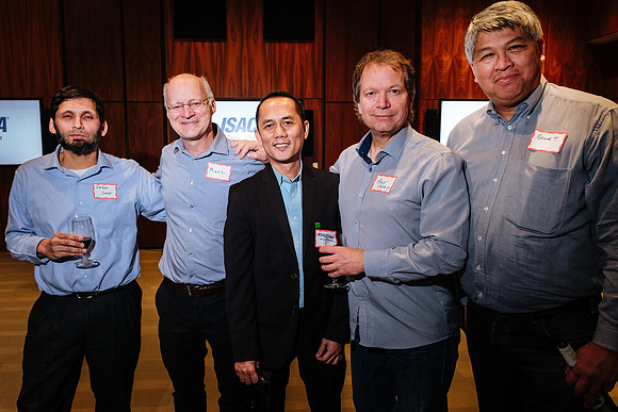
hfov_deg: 68.6
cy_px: 214
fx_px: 452
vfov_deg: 49.0
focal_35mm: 26
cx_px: 287
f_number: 4
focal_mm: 16
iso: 640
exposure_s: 1/60
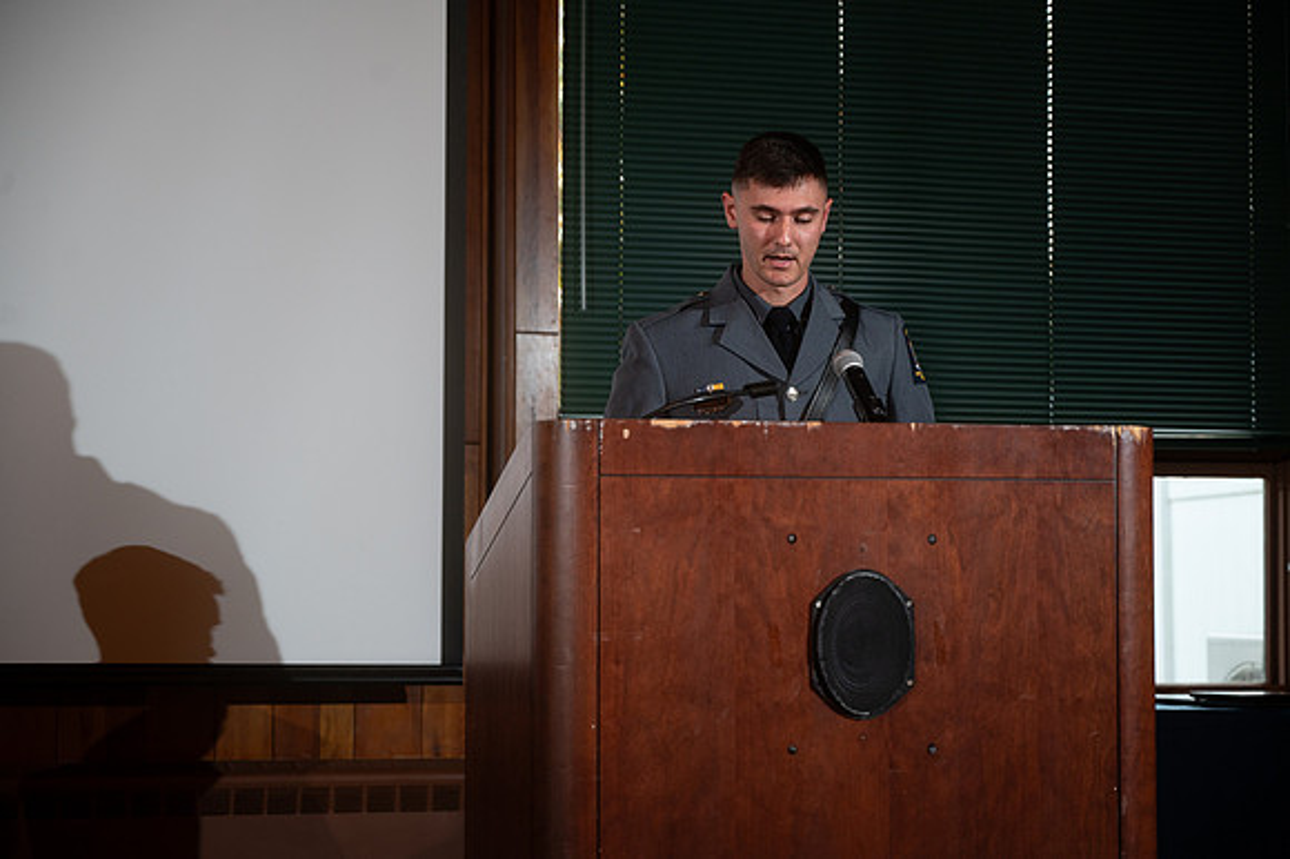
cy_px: 430
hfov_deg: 28.9
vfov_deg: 19.4
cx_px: 645
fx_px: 2507
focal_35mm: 70
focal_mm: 70
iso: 1000
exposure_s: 1/200
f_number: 4
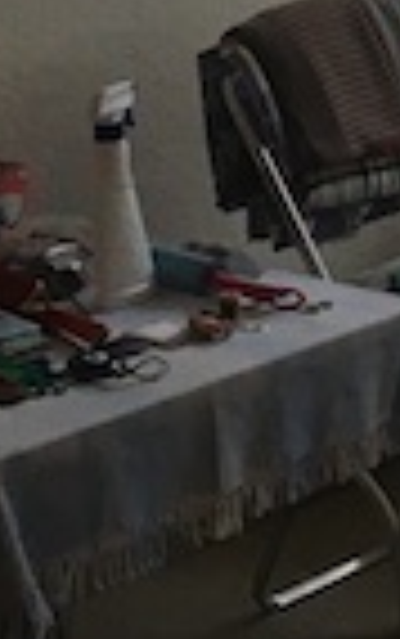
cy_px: -173
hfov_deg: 7.0
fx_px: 3046
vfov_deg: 11.7
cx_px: 1043
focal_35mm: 175
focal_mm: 4.15
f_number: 2.2
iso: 25
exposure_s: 1/33
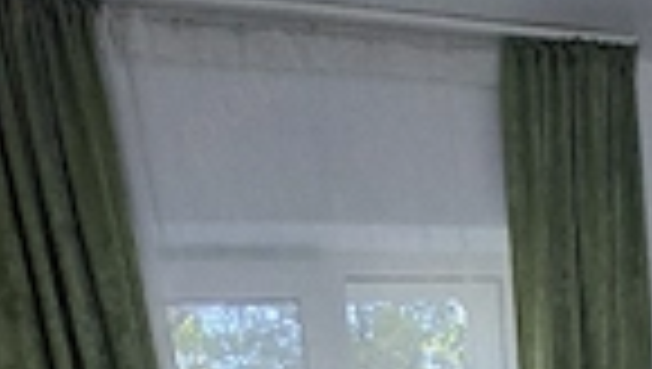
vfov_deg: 17.3
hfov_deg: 51.0
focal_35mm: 39
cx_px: 409
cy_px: 801
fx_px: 675
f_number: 2.2
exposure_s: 1/30
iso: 160
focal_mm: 1.74
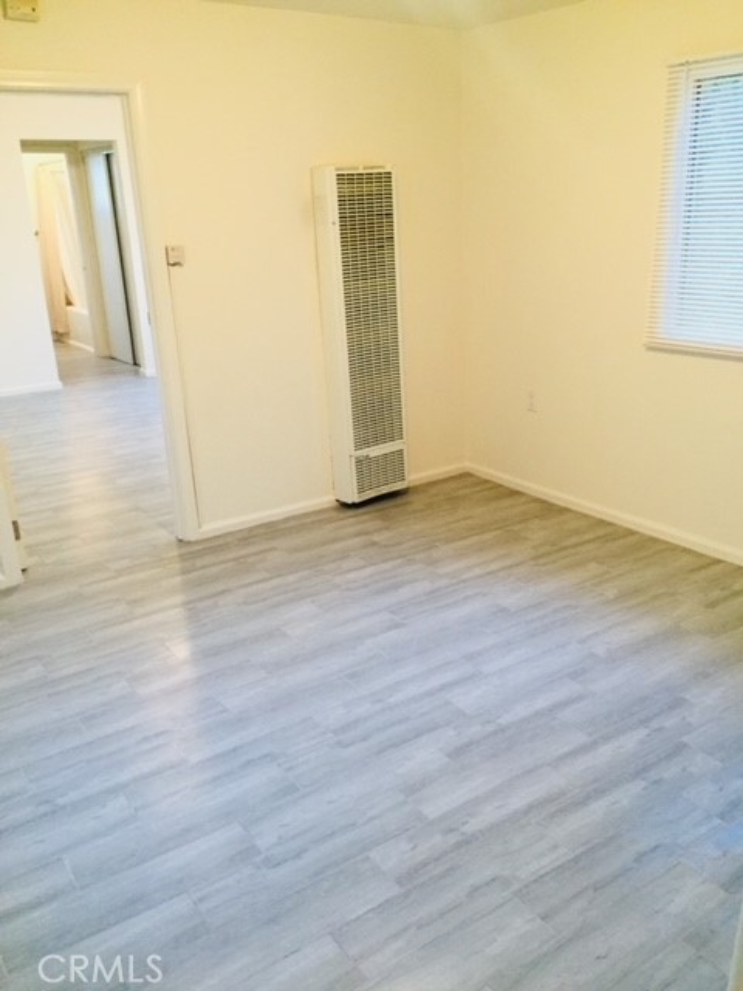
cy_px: 496
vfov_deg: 61.7
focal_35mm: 29
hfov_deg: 48.2
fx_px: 830
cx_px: 372
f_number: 2.2
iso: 160
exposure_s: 1/30
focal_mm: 4.15
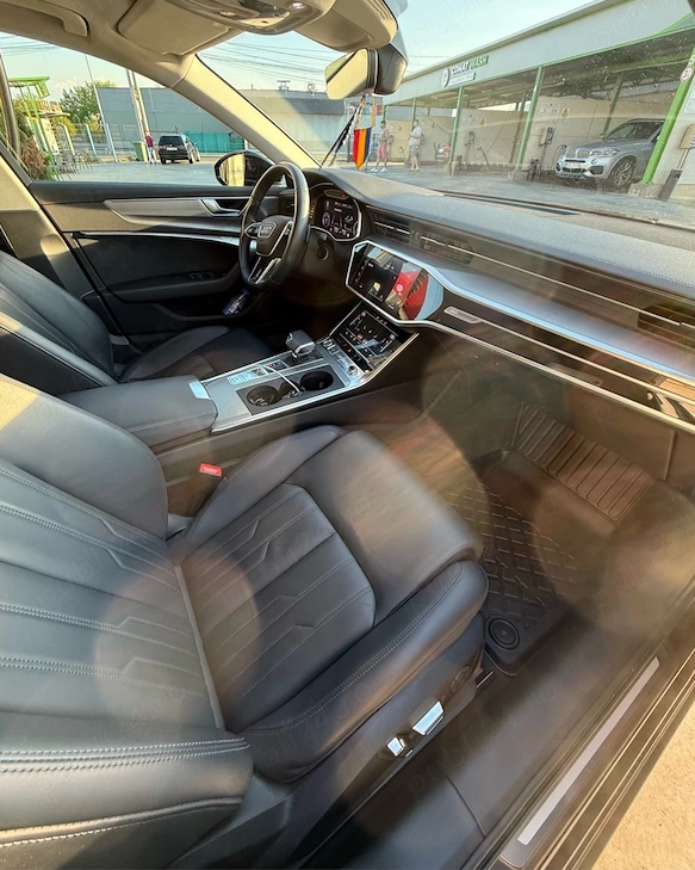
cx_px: 343
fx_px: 386
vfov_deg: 96.5
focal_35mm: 15
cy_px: 395
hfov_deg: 84.0
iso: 160
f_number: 2.2
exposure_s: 1/99
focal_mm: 2.22
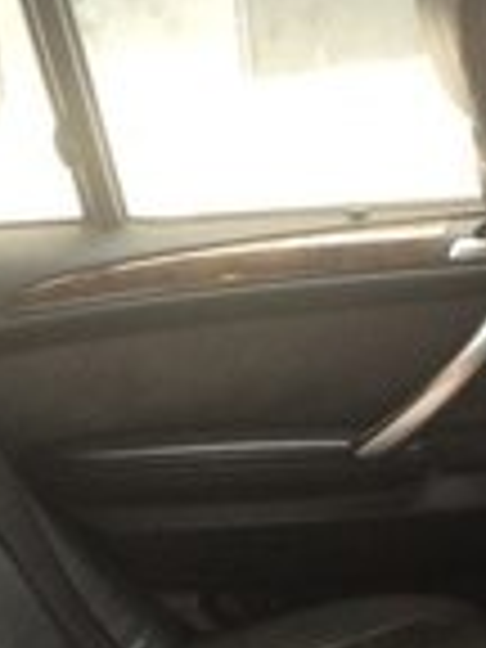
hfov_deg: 14.8
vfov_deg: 18.6
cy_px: 774
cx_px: 315
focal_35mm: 100
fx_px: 1872
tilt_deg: -22.5
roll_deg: +5.8
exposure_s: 1/33
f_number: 2.2
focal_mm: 4.15
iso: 125
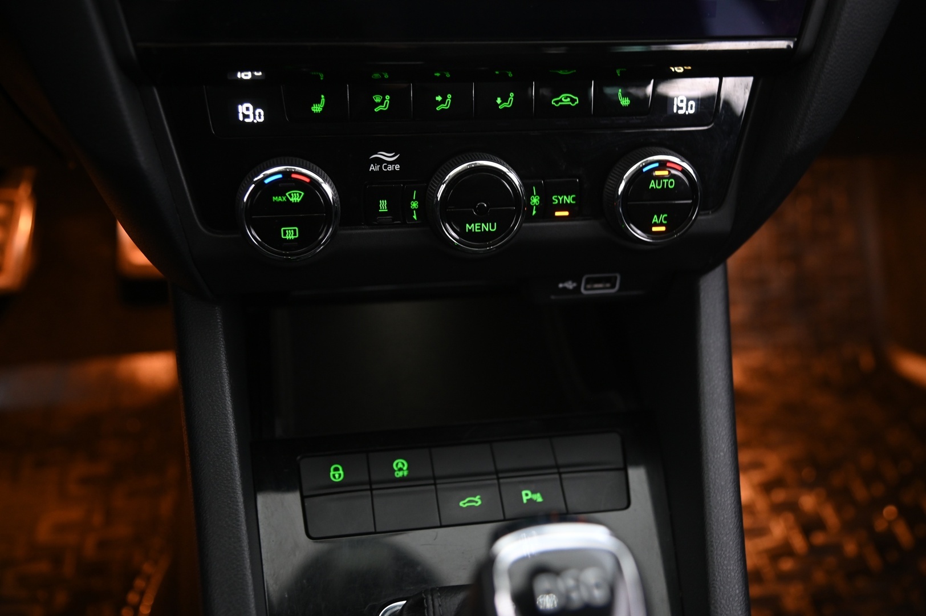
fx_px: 1028
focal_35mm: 40
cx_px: 463
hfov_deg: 48.5
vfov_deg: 33.3
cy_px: 308
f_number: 4
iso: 2000
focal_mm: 40
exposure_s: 1/10
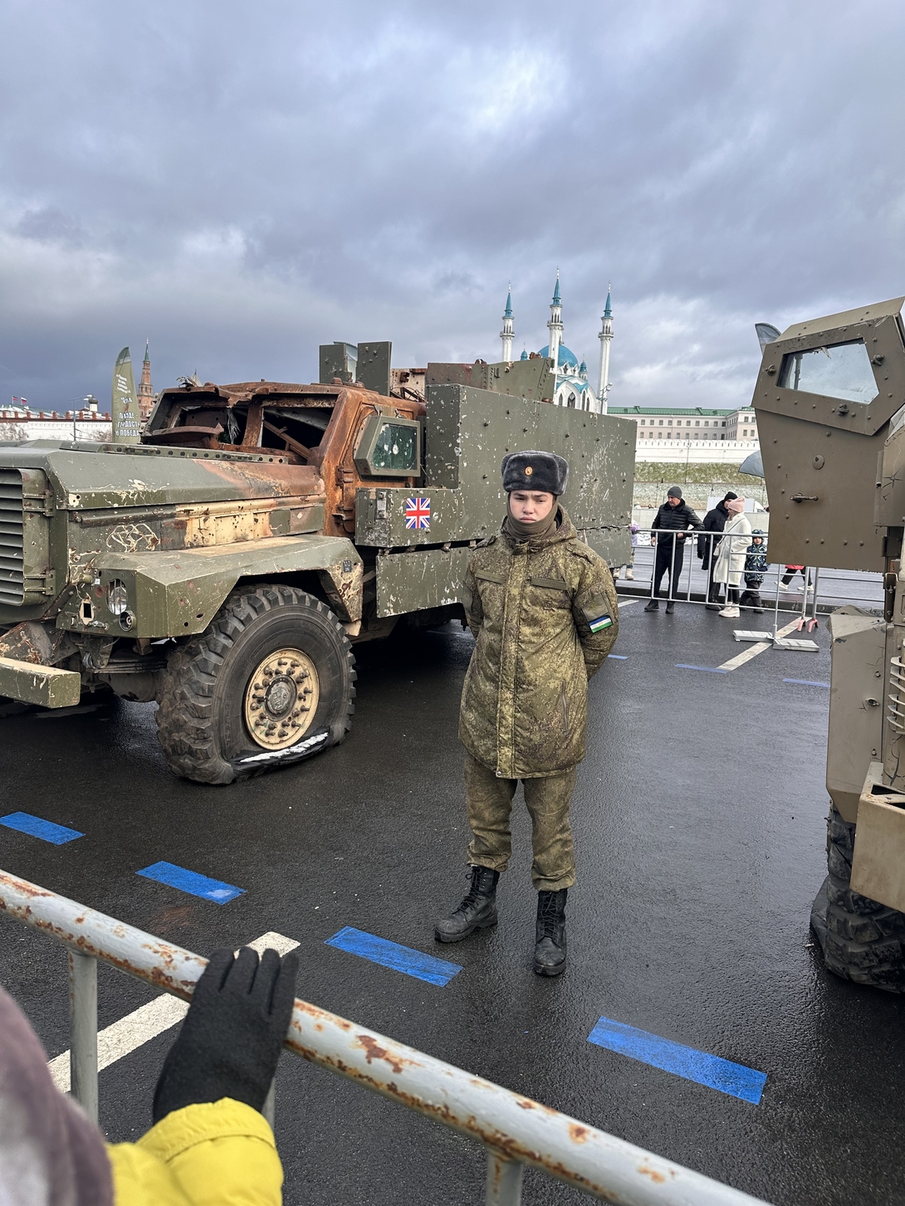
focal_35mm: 24
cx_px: 452
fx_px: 836
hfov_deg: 56.8
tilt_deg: -6.2
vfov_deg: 71.6
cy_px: 603
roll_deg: -1.8
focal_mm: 6.86
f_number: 1.78
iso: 80
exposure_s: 1/1083
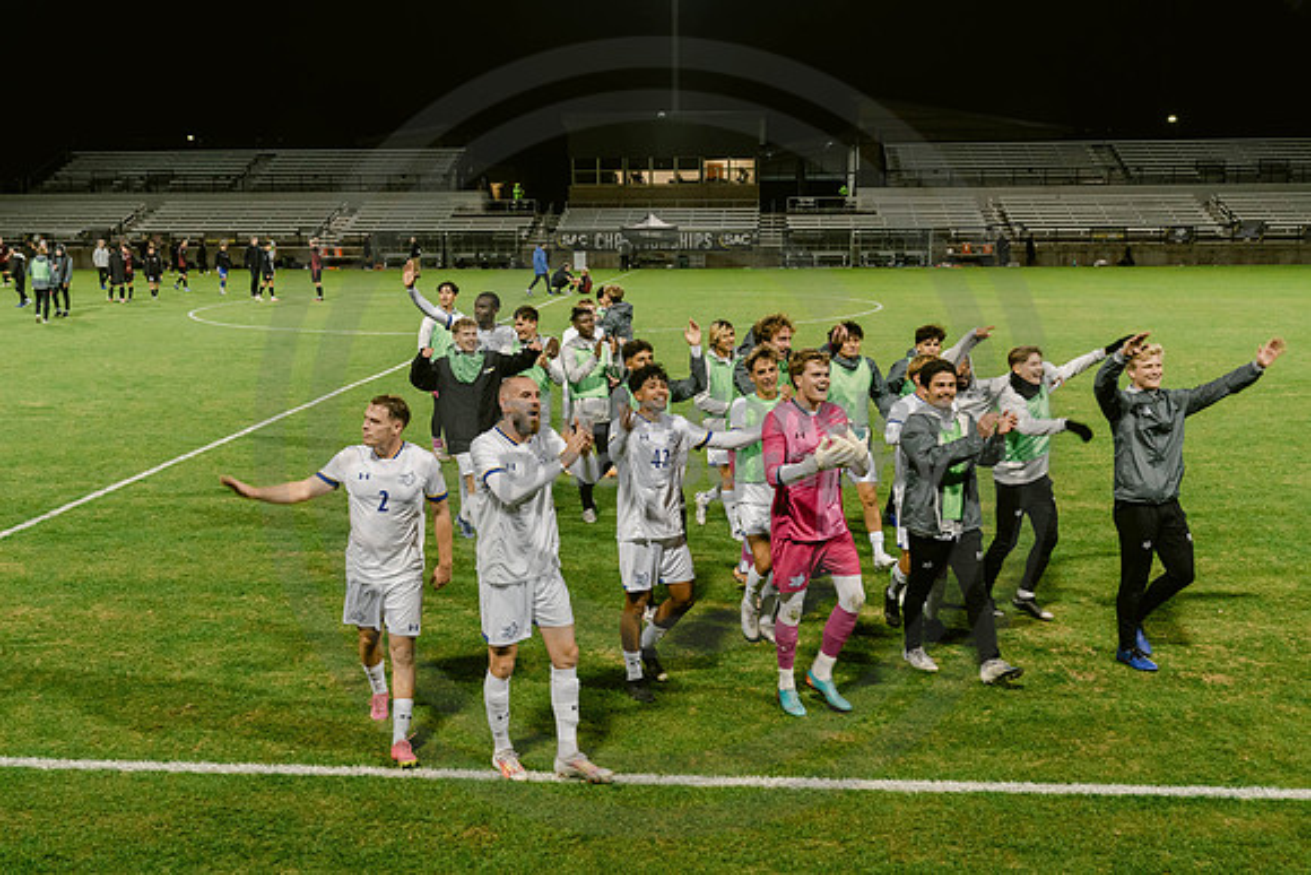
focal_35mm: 40
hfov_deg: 48.4
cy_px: 438
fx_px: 1457
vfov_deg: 33.4
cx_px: 656
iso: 2000
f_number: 6.3
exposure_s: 1/125
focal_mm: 40
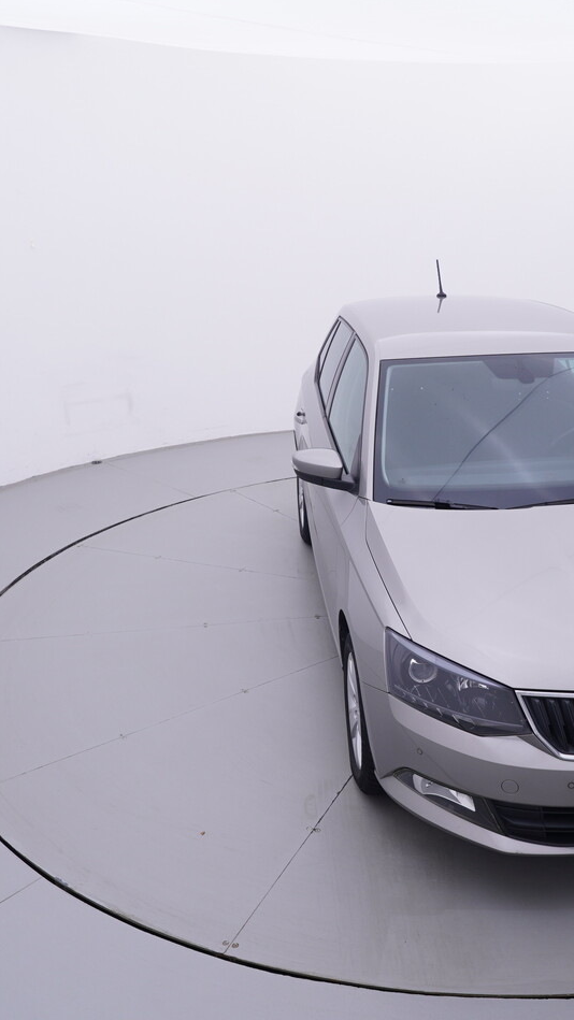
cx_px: 411
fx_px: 968
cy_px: 514
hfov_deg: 32.6
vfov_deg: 55.6
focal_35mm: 36
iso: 200
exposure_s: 1/80
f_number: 5
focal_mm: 15
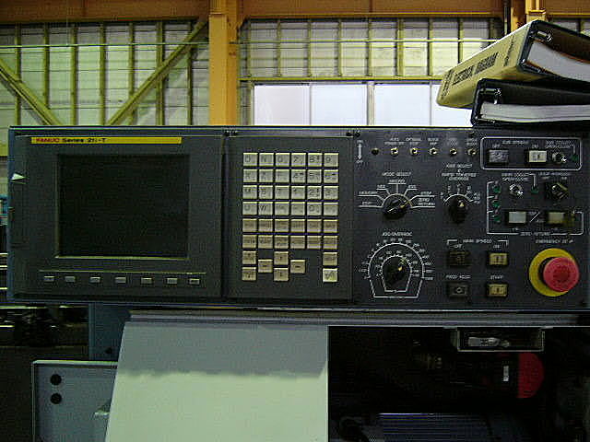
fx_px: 597
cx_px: 295
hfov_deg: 52.6
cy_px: 221
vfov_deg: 40.7
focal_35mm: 35
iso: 200
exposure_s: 1/8
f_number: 2.8
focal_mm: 5.8
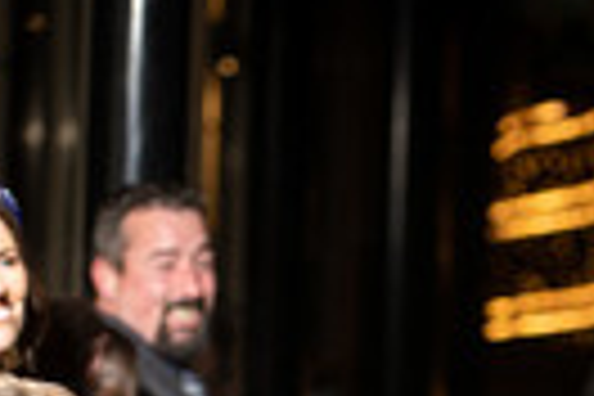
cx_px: 814
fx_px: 4999
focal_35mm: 303
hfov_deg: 6.7
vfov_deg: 4.5
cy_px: 574
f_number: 2.8
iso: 250
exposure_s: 1/125
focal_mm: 100
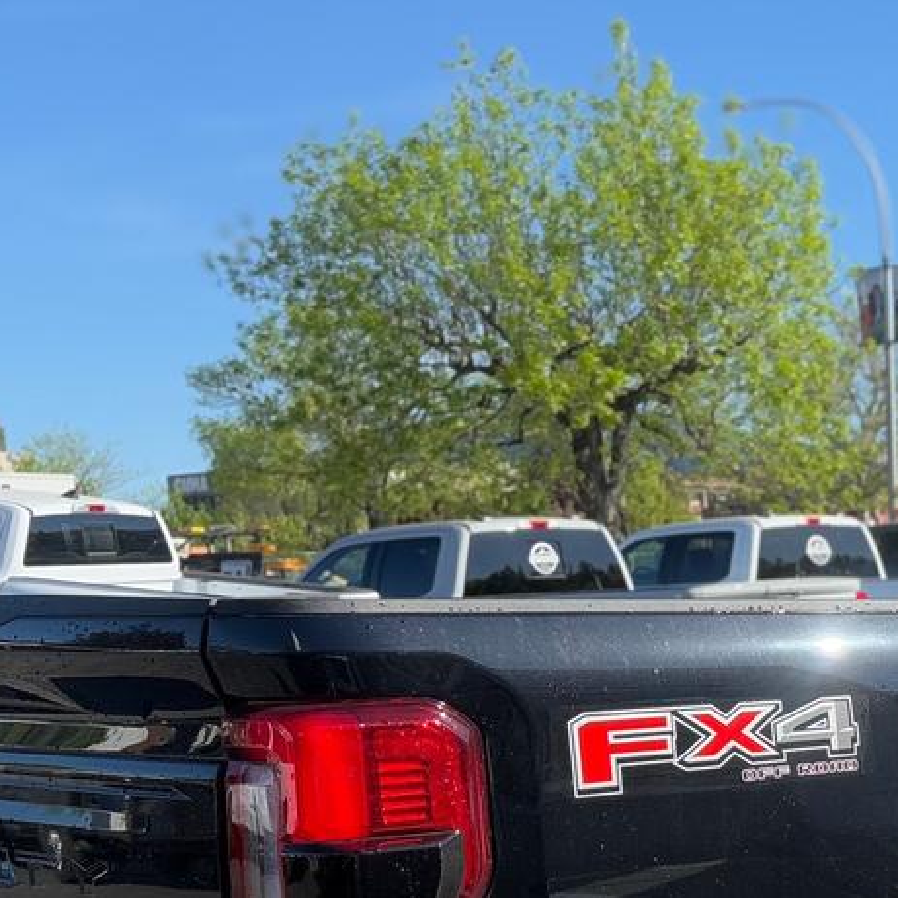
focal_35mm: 64
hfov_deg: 23.7
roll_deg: +1.1
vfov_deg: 26.1
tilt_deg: -6.3
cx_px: 1169
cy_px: 793
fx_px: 1878
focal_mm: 5.96
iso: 50
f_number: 1.6
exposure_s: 1/1799
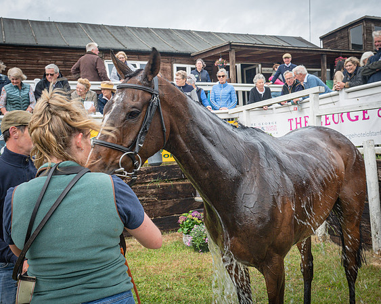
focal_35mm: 41
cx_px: 209
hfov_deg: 45.2
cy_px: 152
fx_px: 457
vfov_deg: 36.9
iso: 400
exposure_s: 1/160
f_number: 8
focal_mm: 24
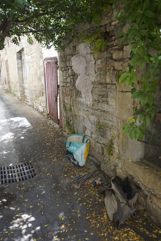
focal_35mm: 28
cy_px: 120
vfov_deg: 65.5
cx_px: 80
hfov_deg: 46.4
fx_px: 188
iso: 200
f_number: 4
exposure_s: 1/160
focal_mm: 28
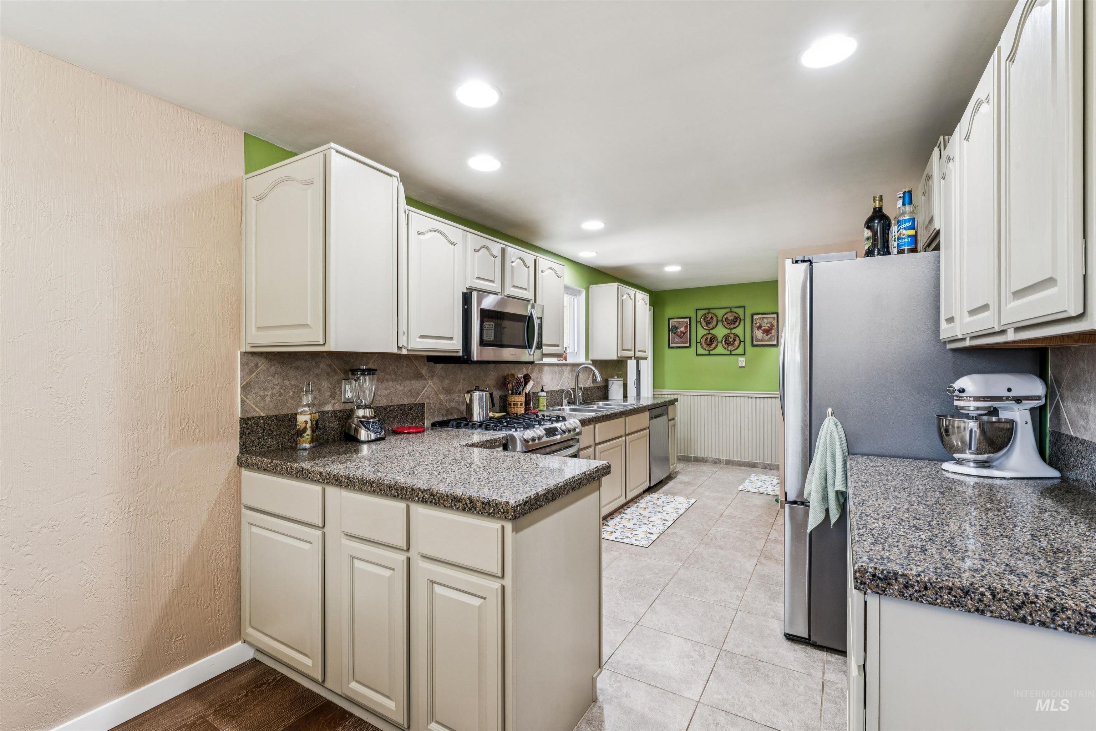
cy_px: 366
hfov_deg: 96.7
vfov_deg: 73.7
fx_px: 487
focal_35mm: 16
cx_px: 548
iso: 400
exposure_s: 1/2
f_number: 13
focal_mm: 16
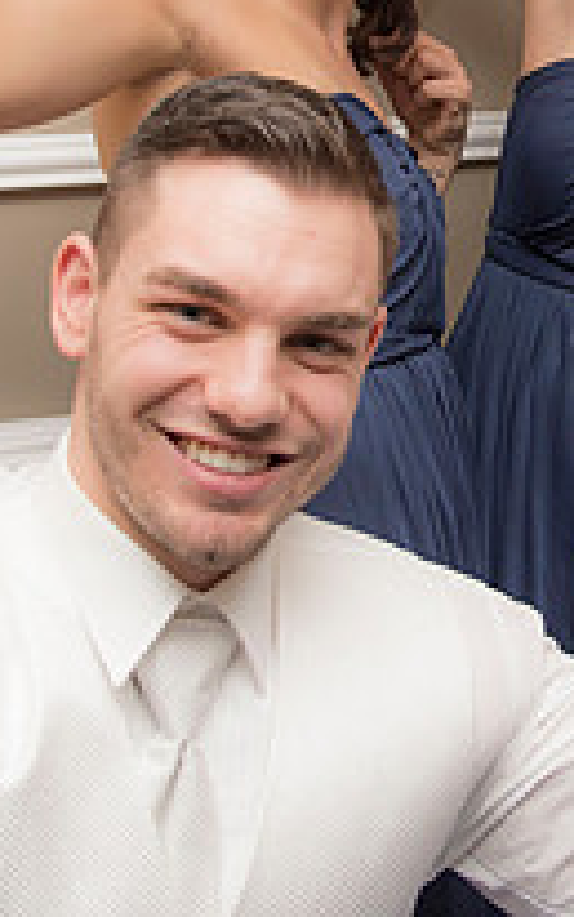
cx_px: 503
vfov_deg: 29.1
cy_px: 176
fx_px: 1725
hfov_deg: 18.6
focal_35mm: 69
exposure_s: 1/200
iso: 1000
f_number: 4
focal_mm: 24
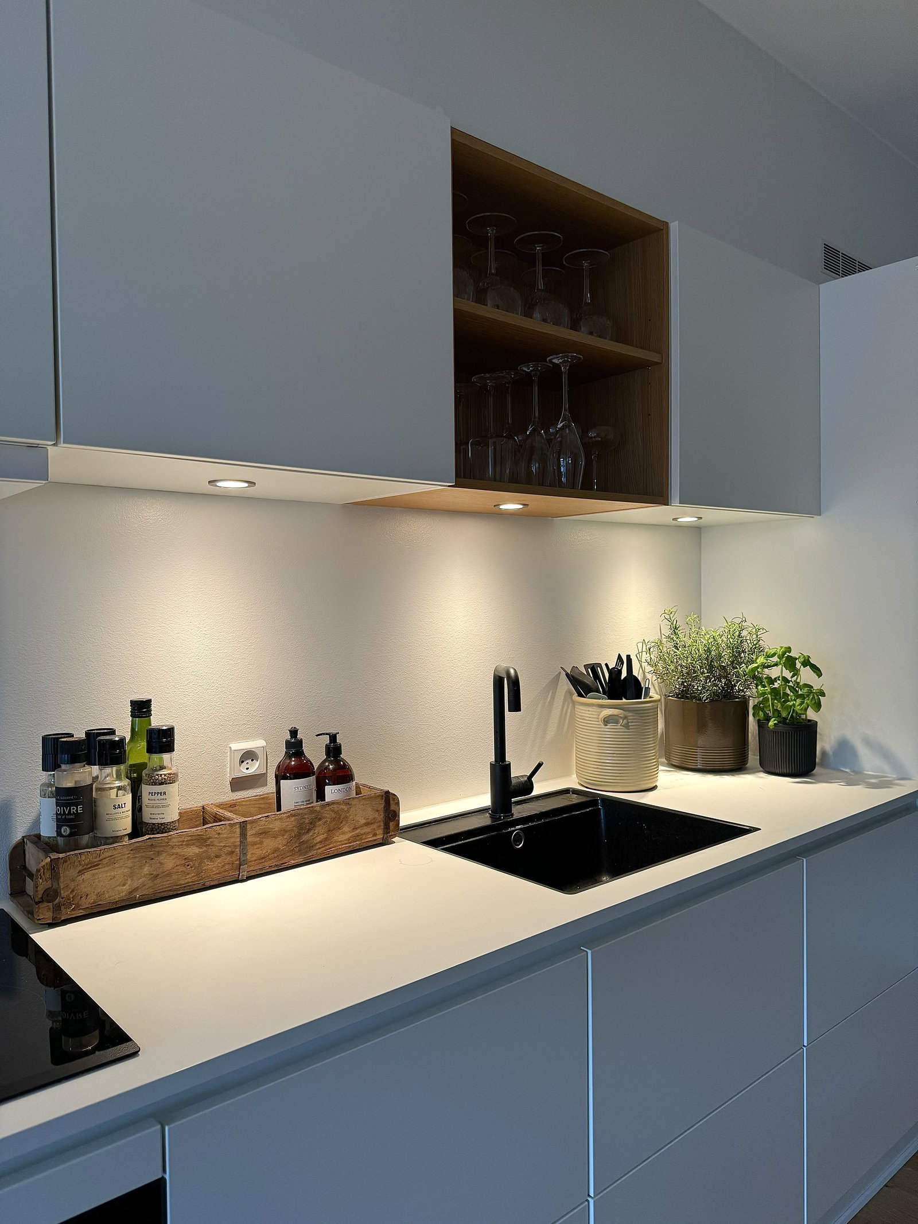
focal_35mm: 24
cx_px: 459
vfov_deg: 71.6
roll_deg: +0.4
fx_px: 849
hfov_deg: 56.8
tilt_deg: -1.0
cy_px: 612
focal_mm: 6.86
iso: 125
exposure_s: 1/50
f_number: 1.78
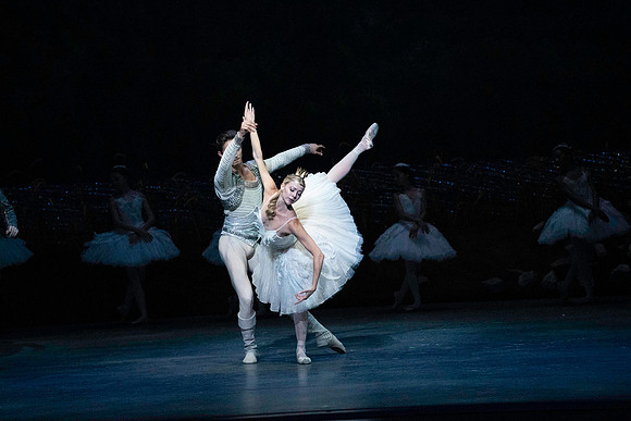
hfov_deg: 10.3
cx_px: 316
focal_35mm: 200
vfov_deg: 6.9
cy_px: 210
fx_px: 3506
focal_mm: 200
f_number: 5
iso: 25600
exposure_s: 1/400
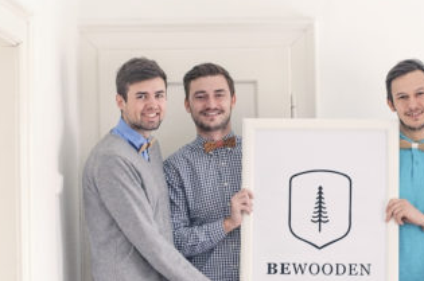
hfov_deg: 14.8
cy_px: 221
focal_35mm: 138
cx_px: 316
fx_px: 1623
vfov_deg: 9.9
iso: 800
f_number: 3.5
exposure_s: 1/60
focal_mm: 50
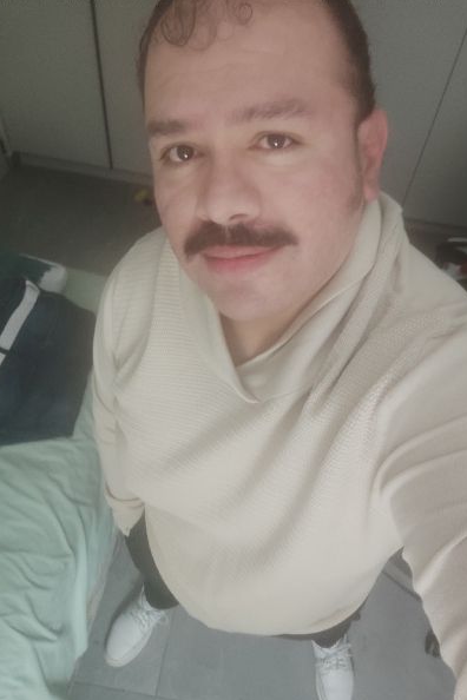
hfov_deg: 59.4
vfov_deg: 81.2
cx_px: 256
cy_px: 351
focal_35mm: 21
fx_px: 409
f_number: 2.45
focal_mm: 3.49
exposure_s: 1/20
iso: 462
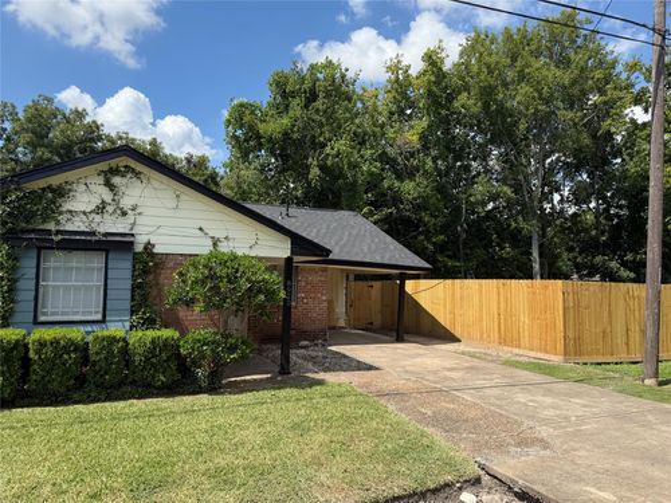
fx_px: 465
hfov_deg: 71.6
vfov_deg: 56.8
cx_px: 336
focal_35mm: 24
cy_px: 252
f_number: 1.78
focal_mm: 6.76
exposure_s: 1/4167
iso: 80
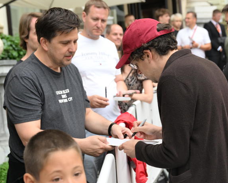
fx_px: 560
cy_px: 91
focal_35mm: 83
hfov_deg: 23.0
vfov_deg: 18.5
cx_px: 124
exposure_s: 1/800
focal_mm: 49
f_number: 4.5
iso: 1000
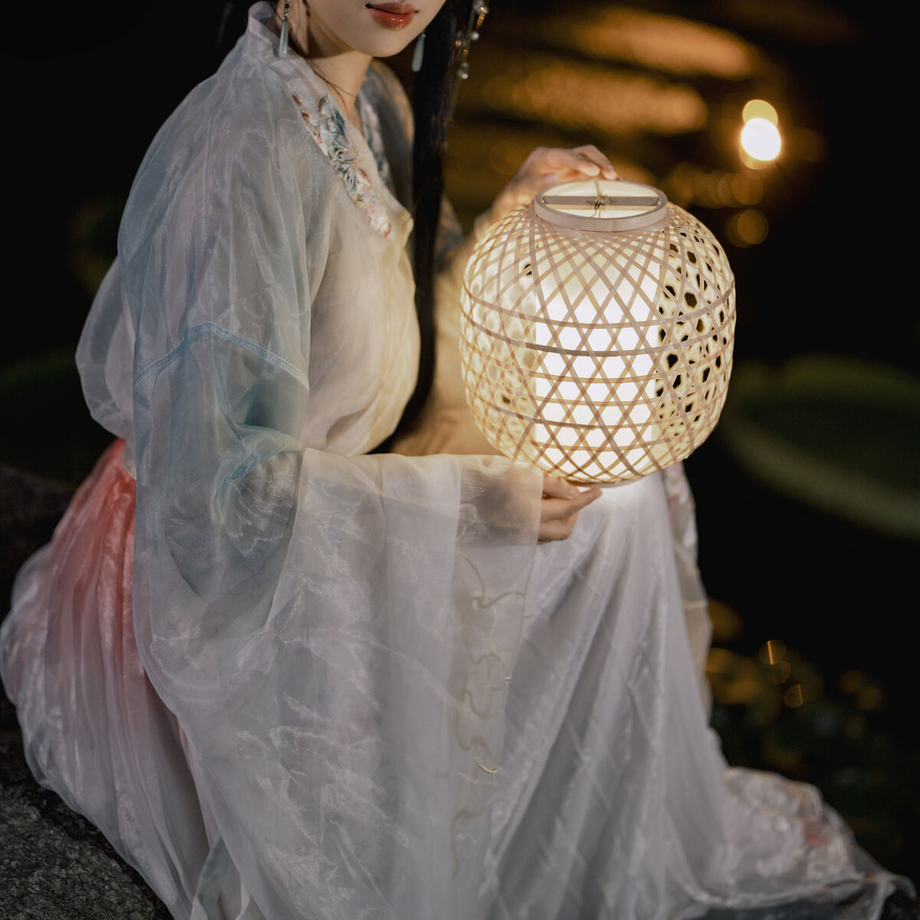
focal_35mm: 64
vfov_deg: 26.8
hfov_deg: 26.9
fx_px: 1924
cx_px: 460
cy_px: 348
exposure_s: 1/80
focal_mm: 50
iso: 400
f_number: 1.2
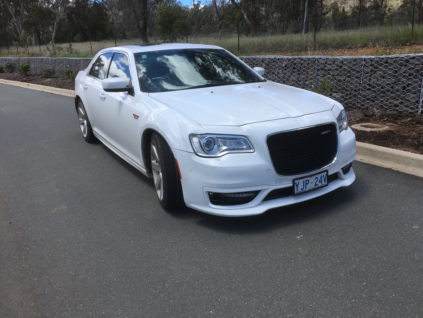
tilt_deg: -15.4
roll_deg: +0.0
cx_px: 212
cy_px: 159
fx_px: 354
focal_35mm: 29
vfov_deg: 48.2
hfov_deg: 61.7
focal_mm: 4.15
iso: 25
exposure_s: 1/1261
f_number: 2.2
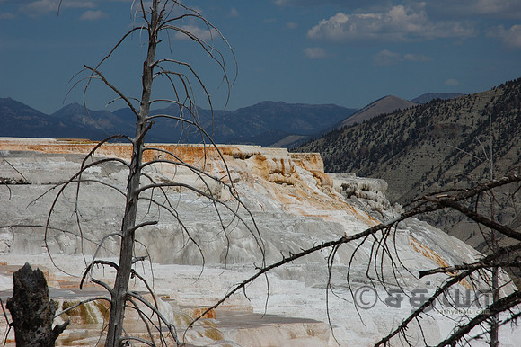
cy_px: 174
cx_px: 260
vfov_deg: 13.0
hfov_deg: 19.5
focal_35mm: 105
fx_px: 1519
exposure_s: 1/320
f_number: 9
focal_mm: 70
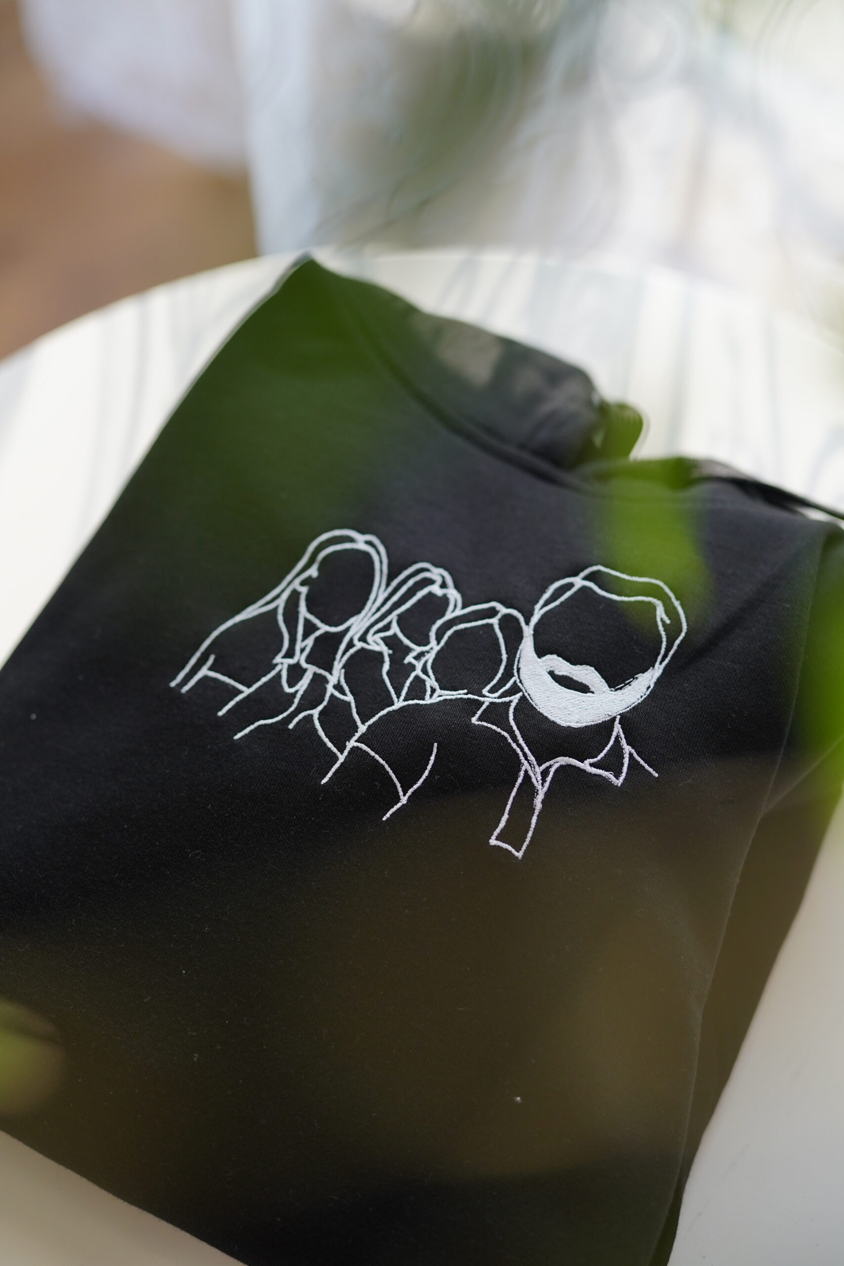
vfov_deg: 39.6
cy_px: 633
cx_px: 422
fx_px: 1758
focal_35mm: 50
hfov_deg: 27.0
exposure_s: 1/1000
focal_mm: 50
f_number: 2
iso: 800
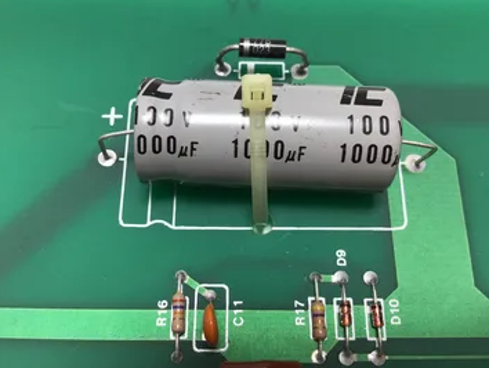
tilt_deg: -67.0
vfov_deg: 40.7
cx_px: 244
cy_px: 172
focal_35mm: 35
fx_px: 495
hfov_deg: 52.6
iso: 40
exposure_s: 1/120
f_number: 2.4
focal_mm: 3.3
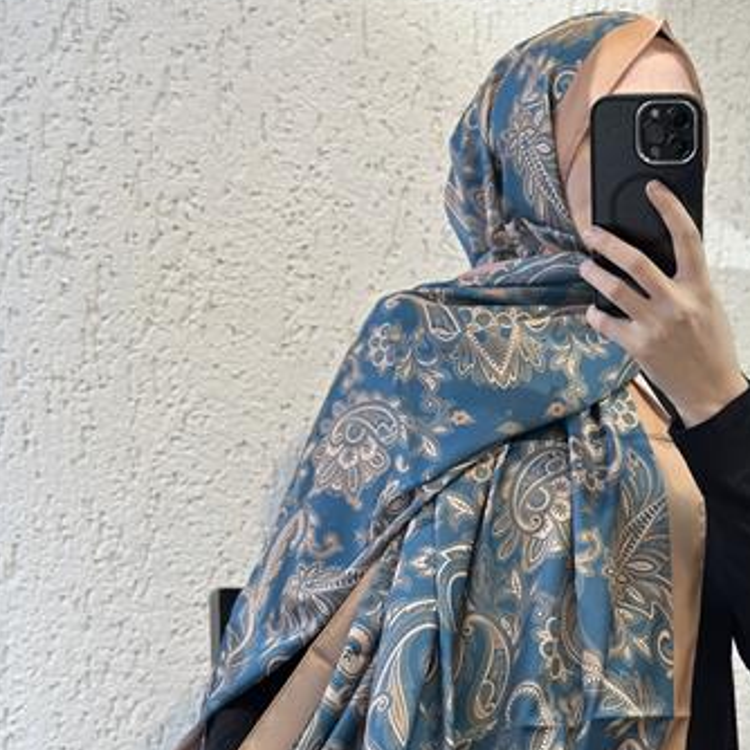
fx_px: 1618
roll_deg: -0.3
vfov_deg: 26.0
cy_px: 478
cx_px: 429
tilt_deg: -23.3
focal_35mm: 66
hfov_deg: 26.1
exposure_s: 1/342
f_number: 1.78
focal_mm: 6.86
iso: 80
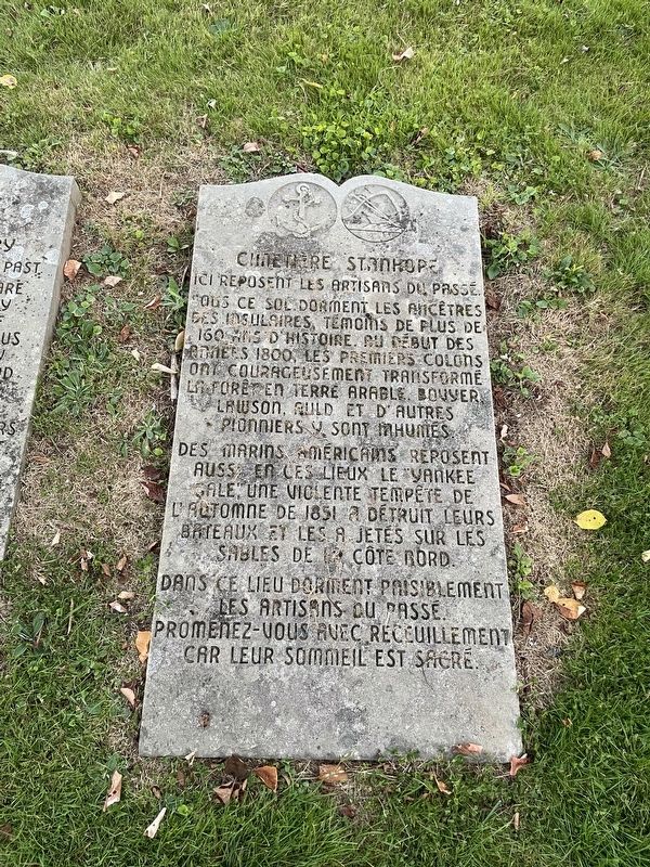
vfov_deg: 67.3
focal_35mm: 26
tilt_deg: -62.6
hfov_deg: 53.1
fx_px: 651
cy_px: 434
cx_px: 325
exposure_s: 1/73
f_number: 1.6
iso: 125
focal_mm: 4.2
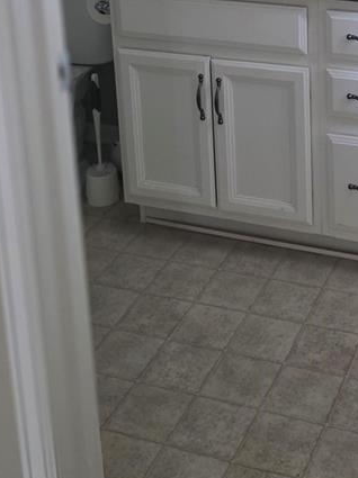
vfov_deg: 27.8
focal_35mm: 65
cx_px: 311
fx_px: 898
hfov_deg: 22.1
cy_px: -18
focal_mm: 6.3
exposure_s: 1/120
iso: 1000
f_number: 1.7
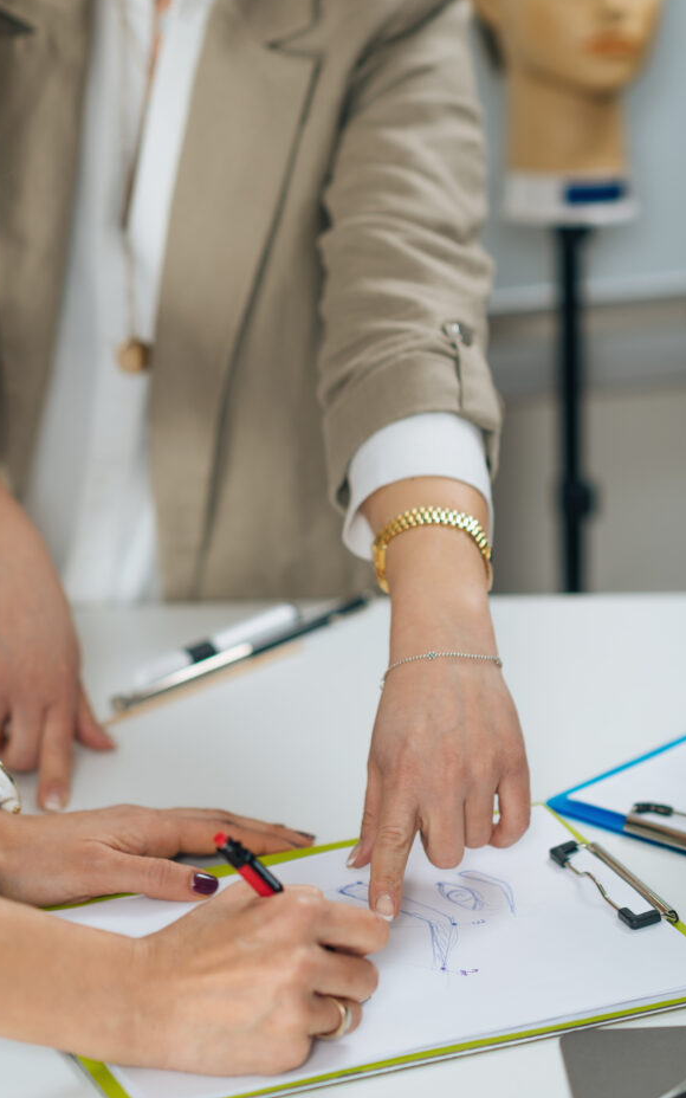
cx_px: 253
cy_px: 389
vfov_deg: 18.6
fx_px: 3350
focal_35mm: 112
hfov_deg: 11.7
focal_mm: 85
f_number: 2.5
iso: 64
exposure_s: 1/200
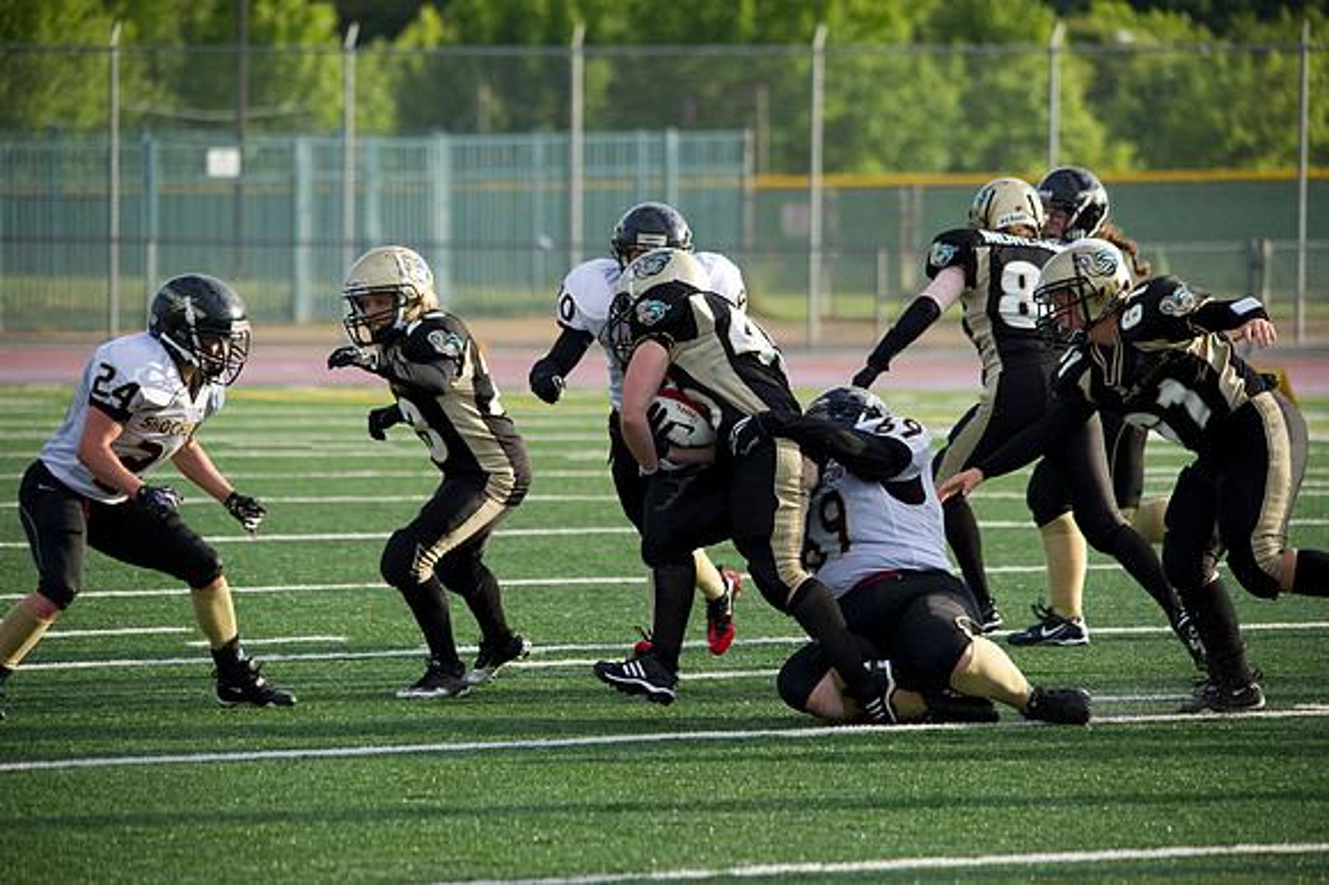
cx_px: 664
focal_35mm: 270
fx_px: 9961
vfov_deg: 5.1
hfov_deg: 7.6
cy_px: 442
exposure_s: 1/1000
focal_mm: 270
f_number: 5.6
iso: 1000
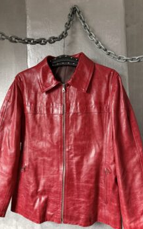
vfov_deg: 70.4
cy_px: 115
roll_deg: -0.5
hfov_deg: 47.4
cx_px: 61
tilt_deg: +0.6
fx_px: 162
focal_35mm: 26
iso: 1000
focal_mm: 6.76
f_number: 1.78
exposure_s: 1/37
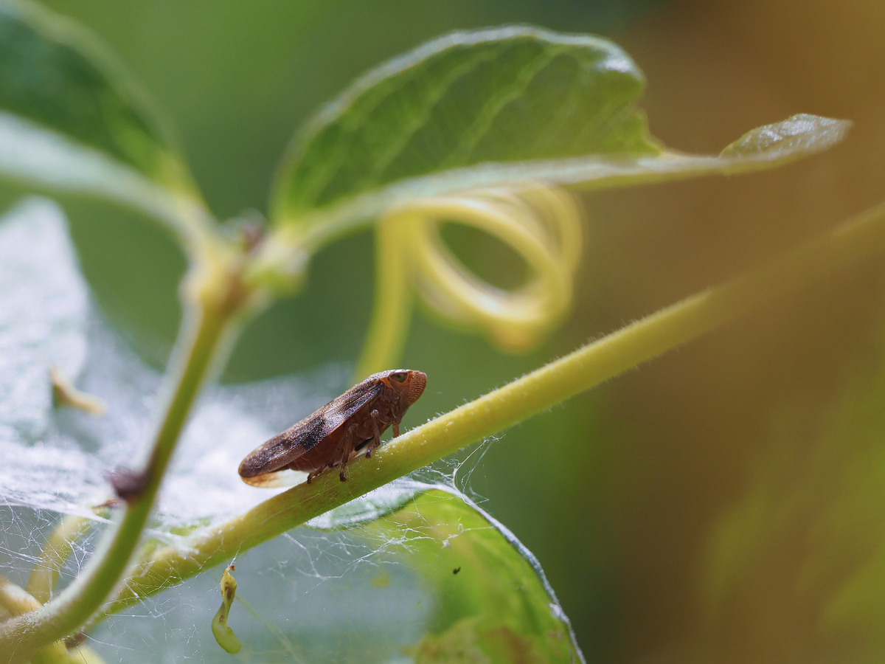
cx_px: 442
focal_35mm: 120
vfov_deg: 12.3
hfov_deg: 16.4
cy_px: 332
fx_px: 3068
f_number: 3.5
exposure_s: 1/800
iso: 200
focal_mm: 60
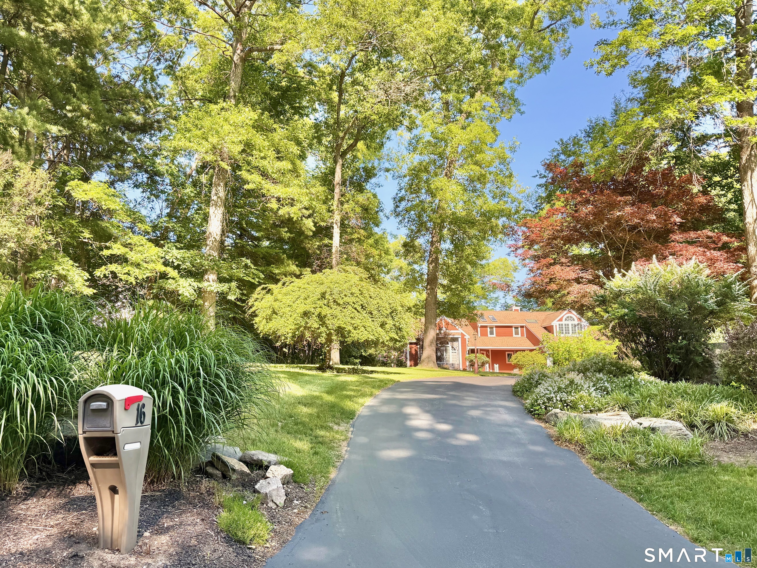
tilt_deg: +9.3
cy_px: 284
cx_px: 378
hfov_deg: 71.6
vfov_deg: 56.8
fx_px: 525
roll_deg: +2.4
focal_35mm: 24
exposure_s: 1/849
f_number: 1.78
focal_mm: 6.76
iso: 100
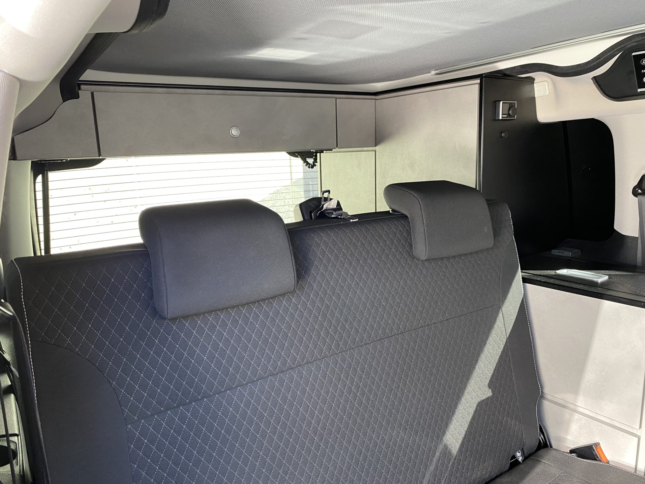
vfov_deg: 53.1
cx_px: 322
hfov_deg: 67.3
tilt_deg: -8.7
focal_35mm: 26
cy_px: 242
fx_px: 484
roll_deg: +3.6
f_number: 1.8
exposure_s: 1/65
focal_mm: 4.25
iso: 125
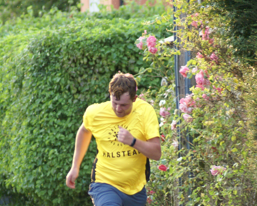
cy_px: 170
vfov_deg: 2.4
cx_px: 128
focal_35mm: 634
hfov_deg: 3.1
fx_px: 4822
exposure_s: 1/125
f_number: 5.6
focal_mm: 300
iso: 800
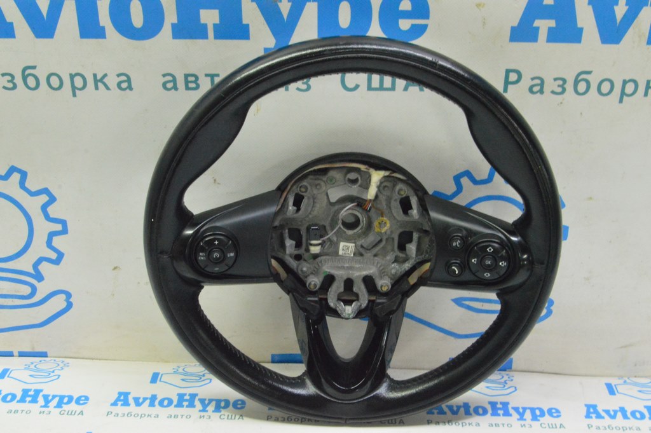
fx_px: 867
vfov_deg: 28.0
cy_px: 216
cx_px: 326
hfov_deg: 41.1
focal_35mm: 48
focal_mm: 32
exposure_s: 1/20
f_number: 20
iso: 6400
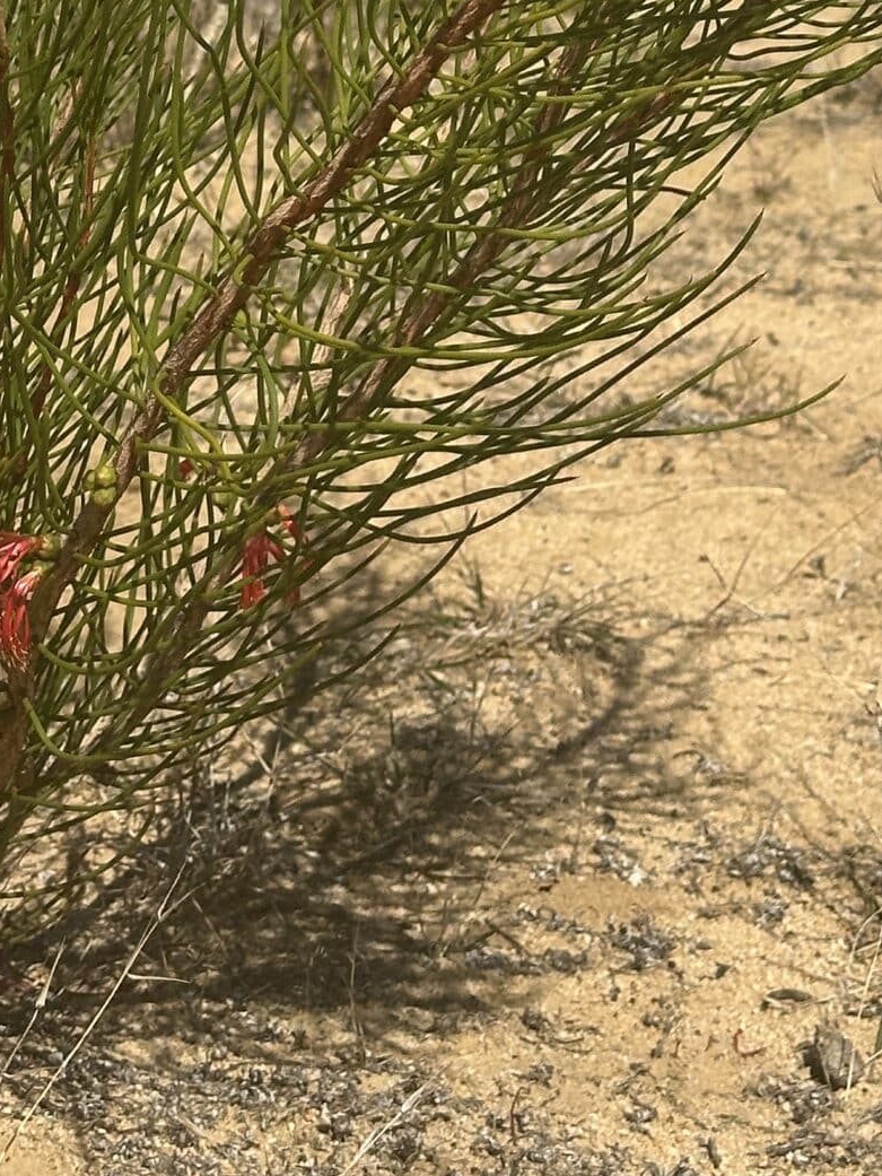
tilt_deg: -6.3
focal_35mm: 118
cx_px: 41
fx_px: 4008
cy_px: -154
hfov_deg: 12.4
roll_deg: +3.6
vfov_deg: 16.2
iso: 64
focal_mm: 6.86
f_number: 1.78
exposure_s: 1/5263
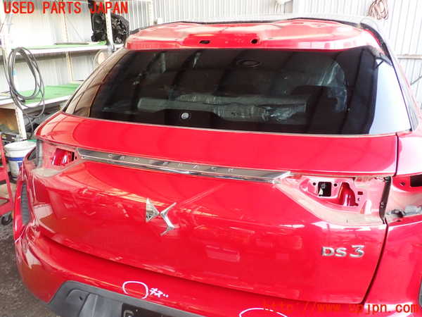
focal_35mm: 30
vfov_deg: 46.8
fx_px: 366
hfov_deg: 60.0
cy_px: 158
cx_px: 211
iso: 200
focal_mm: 5.4
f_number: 2.3
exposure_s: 1/60
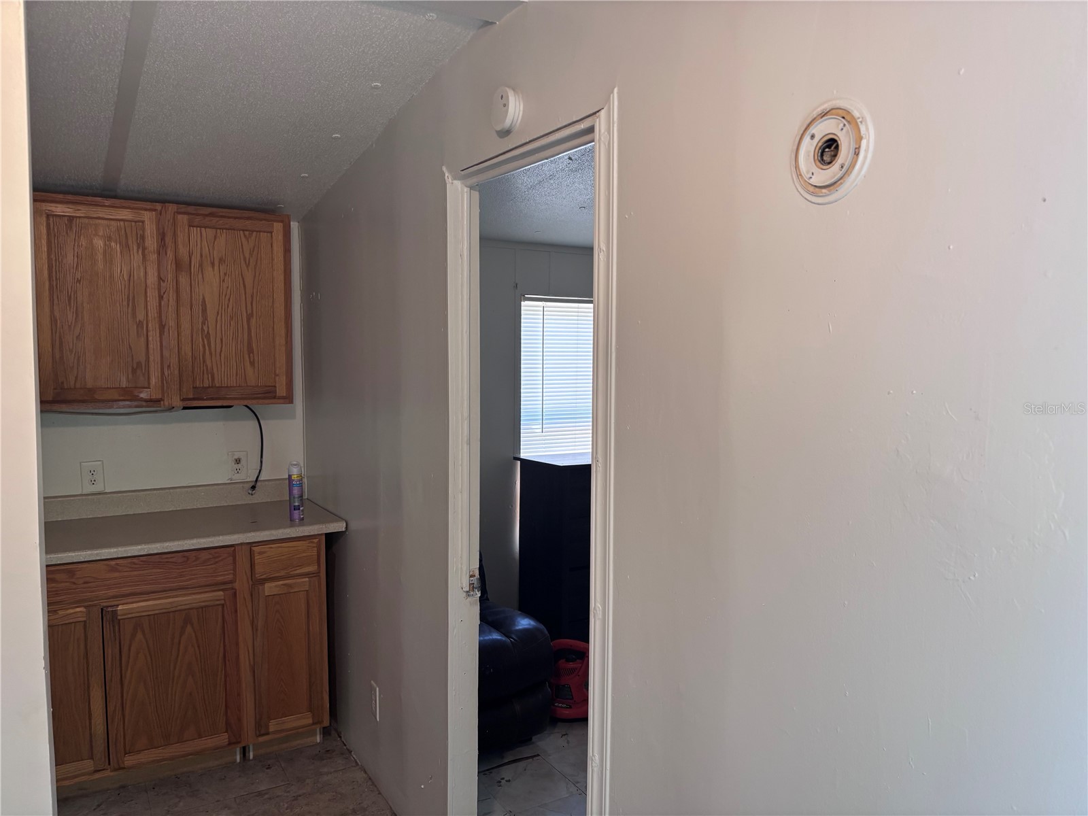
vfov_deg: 53.1
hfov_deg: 67.3
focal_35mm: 26
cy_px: 408
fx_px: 817
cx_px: 544
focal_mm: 5.96
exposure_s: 1/60
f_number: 1.6
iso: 125
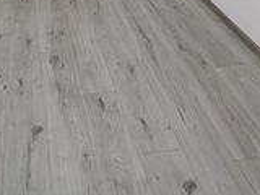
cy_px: -115
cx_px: 41
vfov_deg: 24.9
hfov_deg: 43.8
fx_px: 300
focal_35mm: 40
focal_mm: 1.96
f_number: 2.2
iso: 80
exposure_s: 1/100
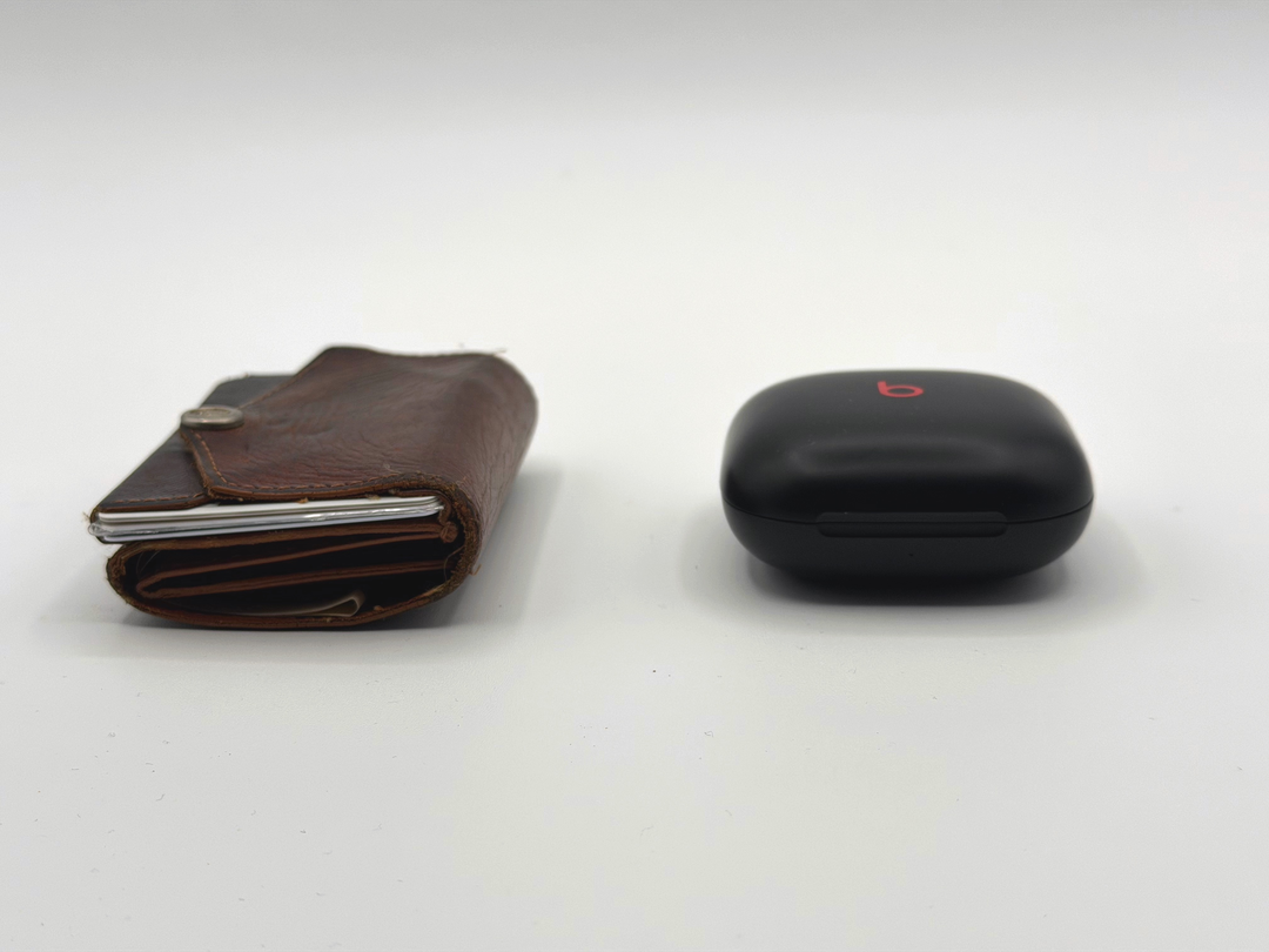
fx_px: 1760
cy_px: 476
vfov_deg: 30.3
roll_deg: +3.8
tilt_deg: -18.8
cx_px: 634
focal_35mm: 48
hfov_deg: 39.7
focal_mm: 6.76
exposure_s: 1/747
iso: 64
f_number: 1.78
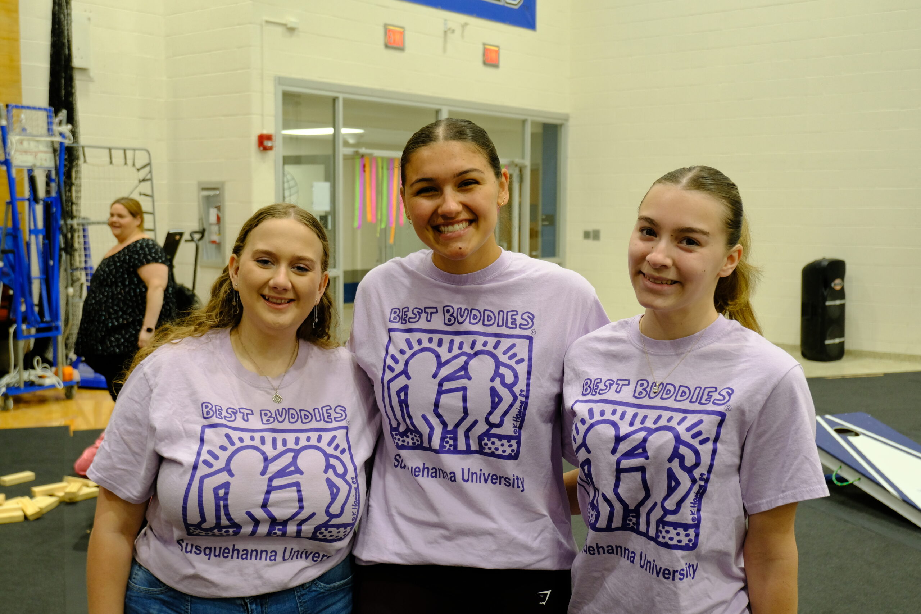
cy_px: 307
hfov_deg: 47.4
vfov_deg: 32.6
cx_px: 460
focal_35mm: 41
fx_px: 1049
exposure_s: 1/100
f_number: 4.4
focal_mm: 27.1
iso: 1000
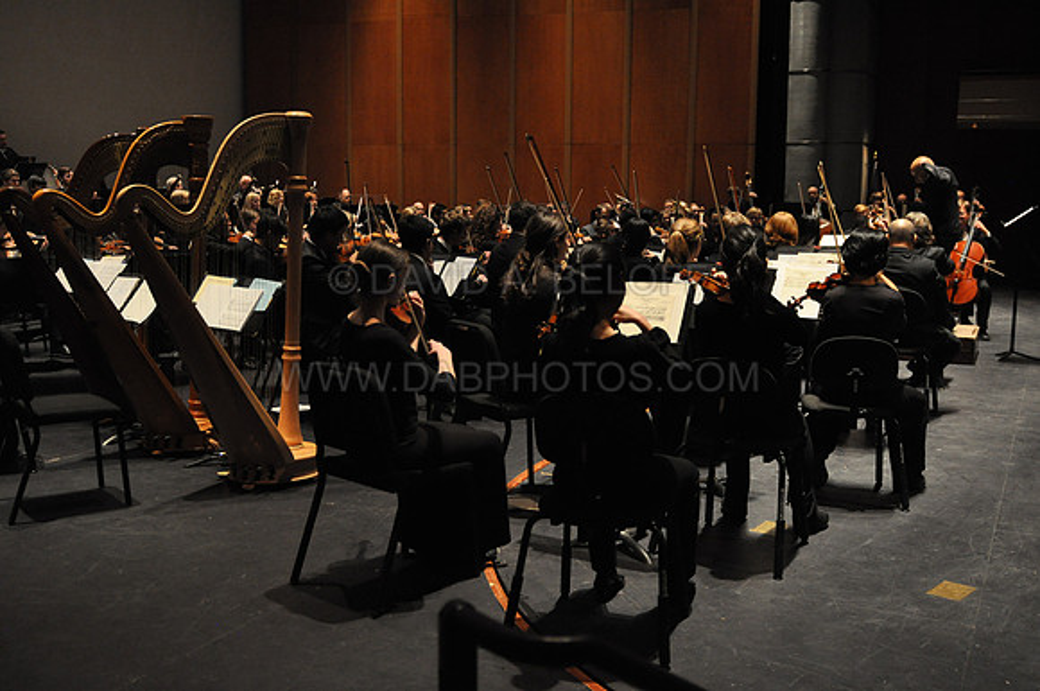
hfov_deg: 53.2
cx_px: 520
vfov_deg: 36.8
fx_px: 1039
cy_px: 346
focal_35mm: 36
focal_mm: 24
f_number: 2.8
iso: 1600
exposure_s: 1/250
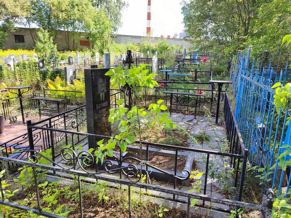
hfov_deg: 69.4
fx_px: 210
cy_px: 109
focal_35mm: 25
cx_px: 146
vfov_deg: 54.9
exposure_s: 1/121
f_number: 1.9
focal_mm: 6.04
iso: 50
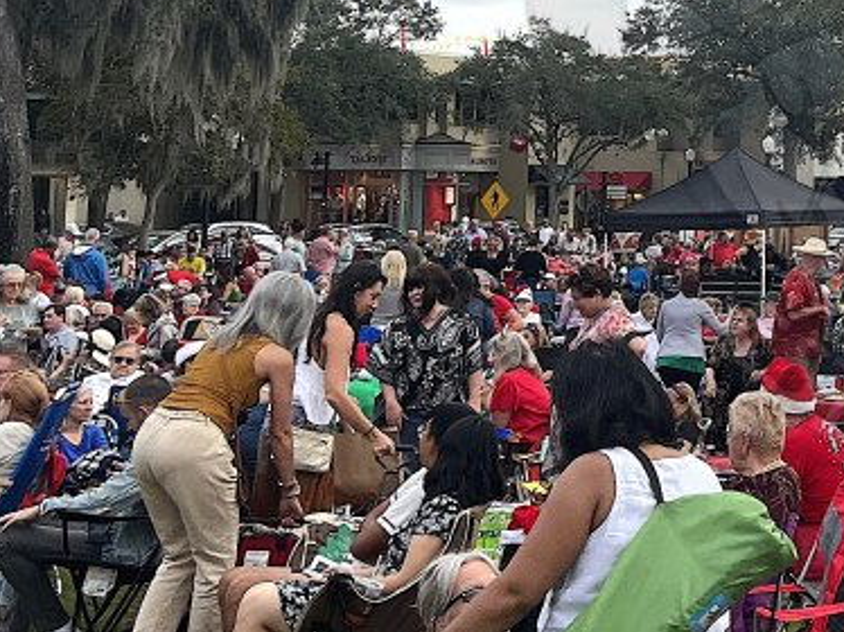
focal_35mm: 89
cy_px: -54
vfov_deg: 16.1
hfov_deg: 20.3
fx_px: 2169
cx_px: 1081
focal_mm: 5.7
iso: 50
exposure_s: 1/965
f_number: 1.5
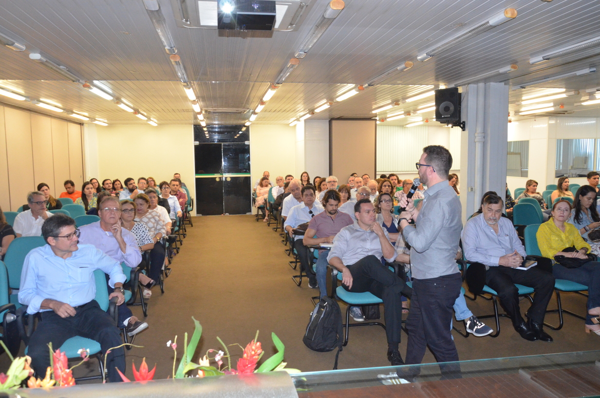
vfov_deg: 47.7
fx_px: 449
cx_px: 300
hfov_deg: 67.5
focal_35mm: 27
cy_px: 199
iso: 3200
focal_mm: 18
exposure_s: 1/60
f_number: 7.1
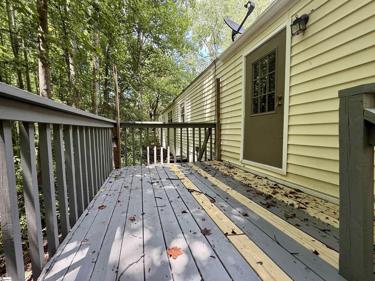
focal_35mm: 14
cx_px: 188
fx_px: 152
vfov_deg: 85.7
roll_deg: +1.2
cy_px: 140
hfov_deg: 102.1
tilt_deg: -2.8
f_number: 2.2
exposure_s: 1/99
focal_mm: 2.22
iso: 80
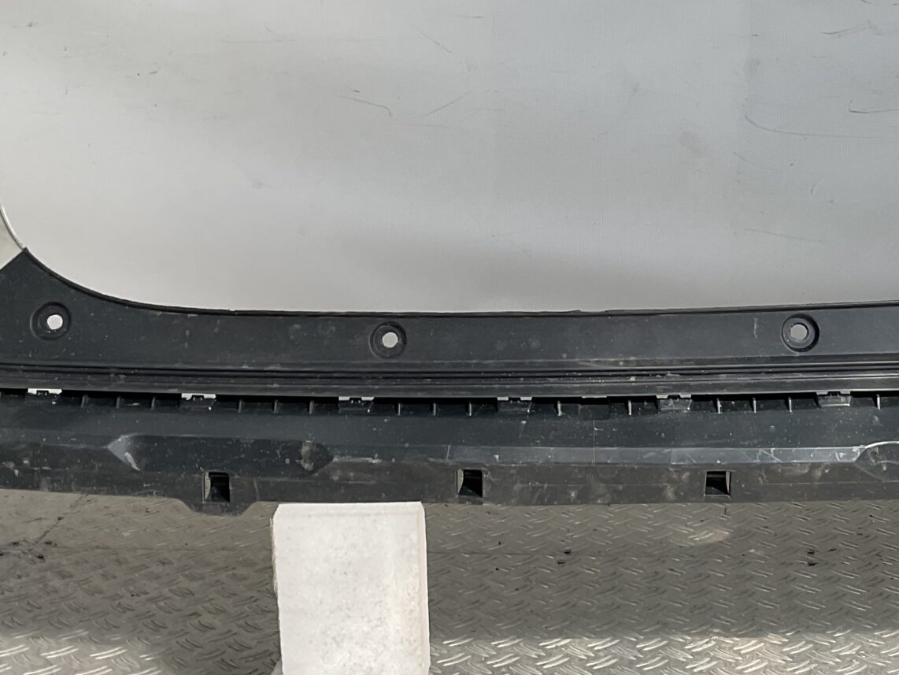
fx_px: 1688
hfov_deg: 29.6
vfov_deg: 22.5
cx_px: 592
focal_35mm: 65
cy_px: 202
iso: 16
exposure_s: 1/461
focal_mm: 3
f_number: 1.8
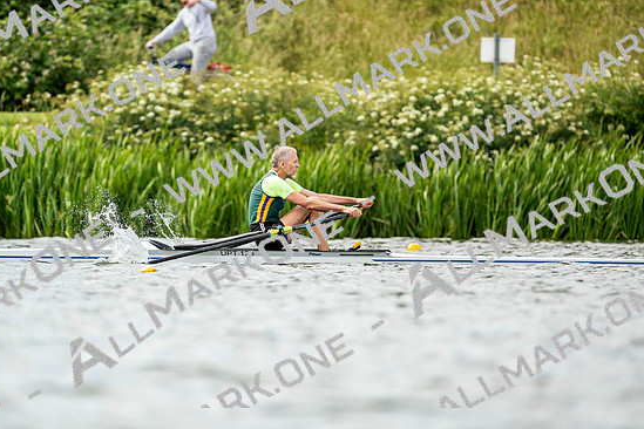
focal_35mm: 634
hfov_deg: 3.3
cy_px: 207
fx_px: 11341
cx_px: 309
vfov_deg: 2.2
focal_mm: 600
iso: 500
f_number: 6.3
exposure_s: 1/2000
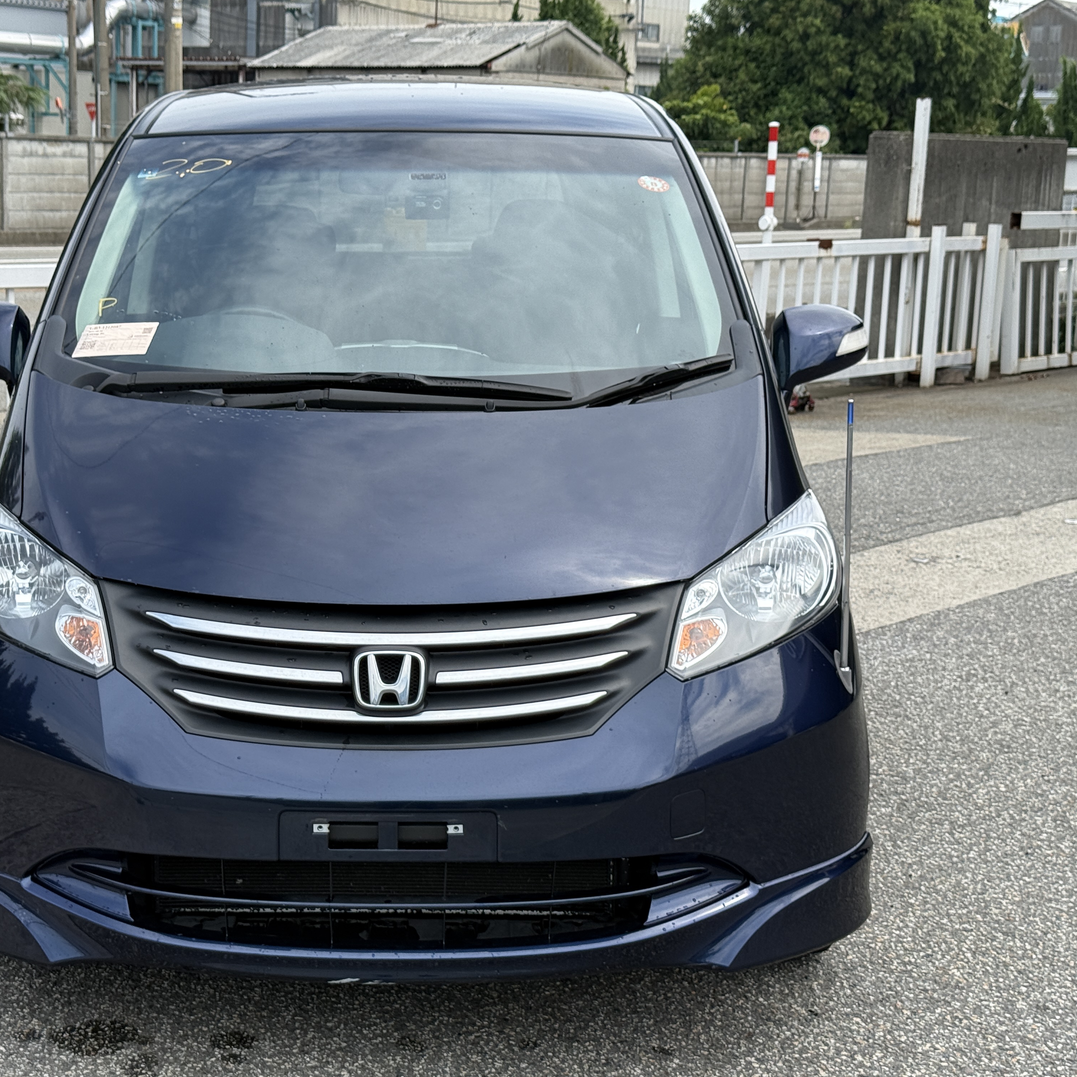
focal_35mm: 57
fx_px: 2006
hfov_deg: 29.9
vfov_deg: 30.0
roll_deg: -1.6
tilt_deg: -10.2
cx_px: 399
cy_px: 538
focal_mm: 6.76
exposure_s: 1/2146
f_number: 1.78
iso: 64
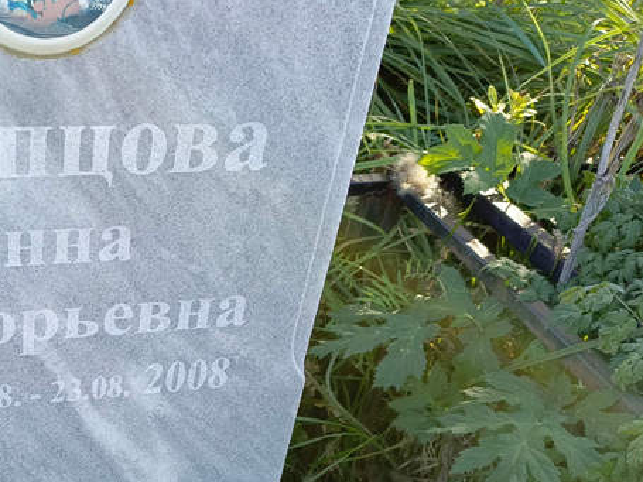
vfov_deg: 32.2
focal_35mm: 44
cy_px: 366
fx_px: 817
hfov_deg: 40.6
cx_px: 102
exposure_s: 1/156
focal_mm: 4.76
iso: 112
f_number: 1.69
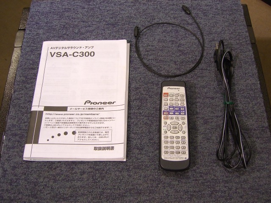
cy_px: 102
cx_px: 136
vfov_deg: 37.7
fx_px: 297
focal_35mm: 38
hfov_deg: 49.0
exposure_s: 1/60
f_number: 2.8
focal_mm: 7.9
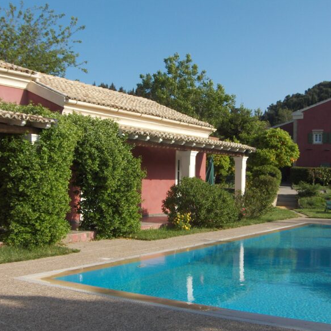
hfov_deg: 36.0
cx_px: 185
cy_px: 167
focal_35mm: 47
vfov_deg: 36.1
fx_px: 508
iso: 100
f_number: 4.8
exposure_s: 1/649
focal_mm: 8
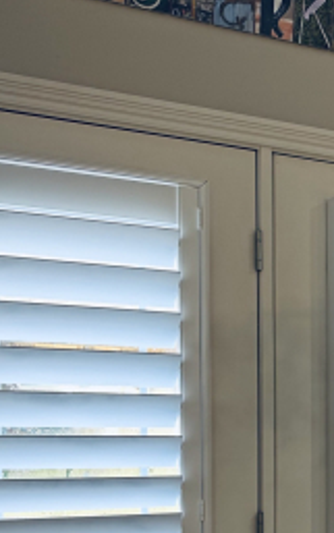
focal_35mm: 66
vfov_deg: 29.8
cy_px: 477
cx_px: 503
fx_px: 960
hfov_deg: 17.7
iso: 125
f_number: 1.78
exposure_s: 1/60
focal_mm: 6.76
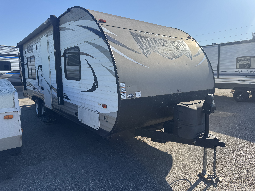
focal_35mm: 24
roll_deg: +0.7
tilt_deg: -10.7
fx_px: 177
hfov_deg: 71.6
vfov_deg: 56.8
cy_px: 96
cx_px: 128
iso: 80
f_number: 1.78
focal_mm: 6.76
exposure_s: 1/2959
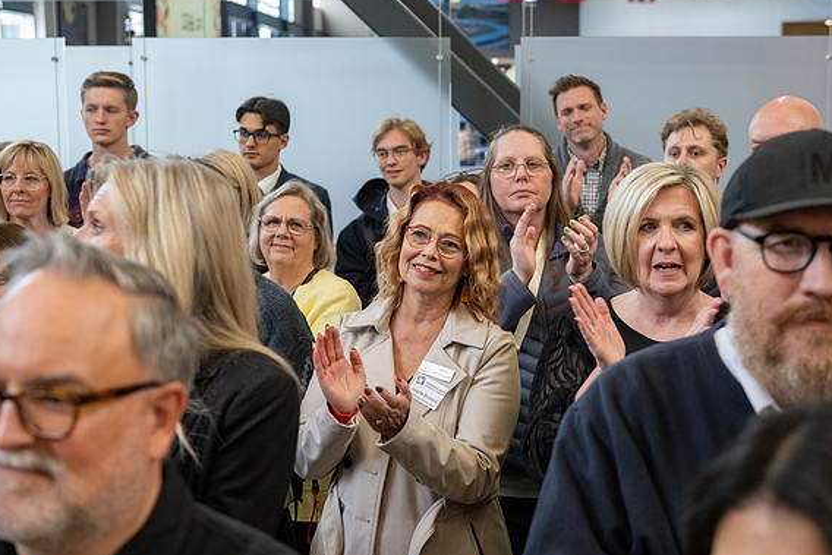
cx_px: 446
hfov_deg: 35.0
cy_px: 277
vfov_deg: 23.8
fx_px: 1318
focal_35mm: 57
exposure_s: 1/320
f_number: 4
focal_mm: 50
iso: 2500
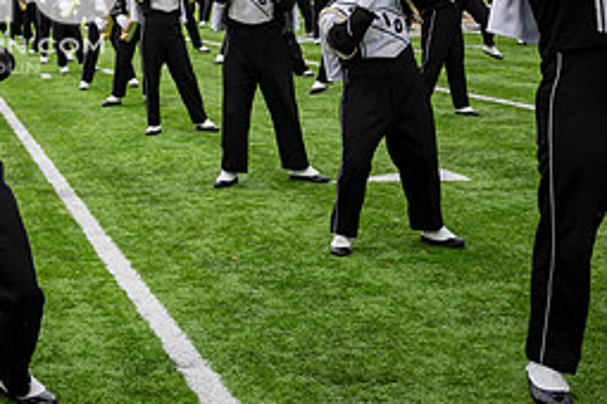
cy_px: -39
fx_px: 1248
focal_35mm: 74
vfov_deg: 17.8
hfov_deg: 25.4
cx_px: -60
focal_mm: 32.5
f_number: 2.8
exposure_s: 1/500
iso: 100
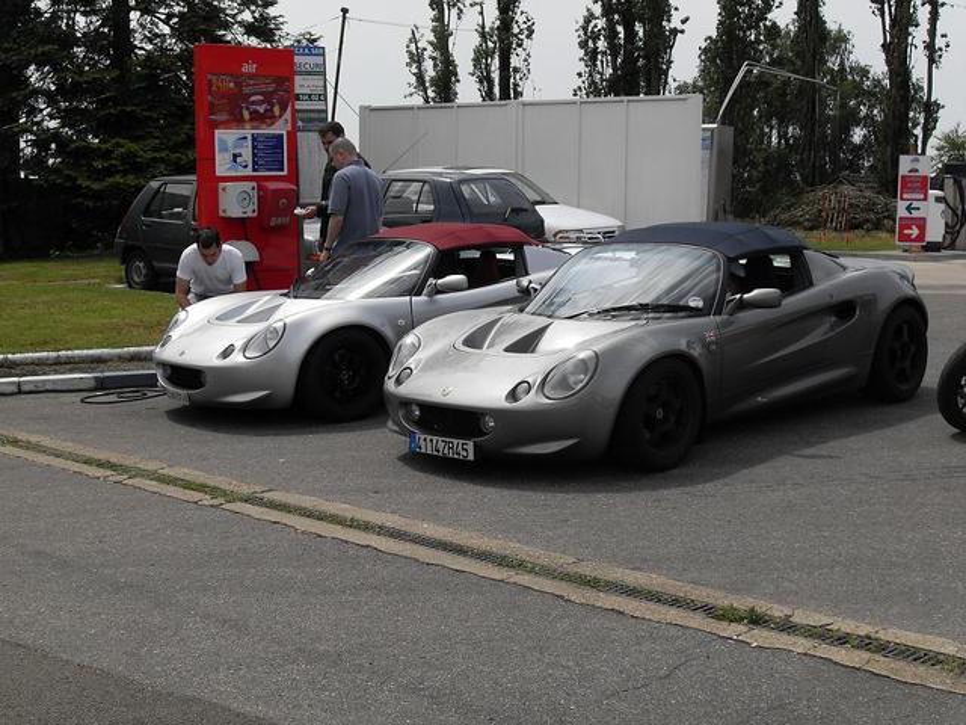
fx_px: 1479
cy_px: 362
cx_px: 483
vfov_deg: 27.5
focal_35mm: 53
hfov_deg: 36.2
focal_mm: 8.4
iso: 80
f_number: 10.4
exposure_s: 1/125
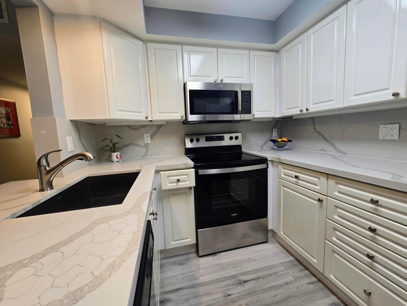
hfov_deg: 106.2
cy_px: 153
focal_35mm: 13
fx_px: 153
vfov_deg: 89.9
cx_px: 204
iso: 64
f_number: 2.2
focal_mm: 2.2
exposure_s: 1/60
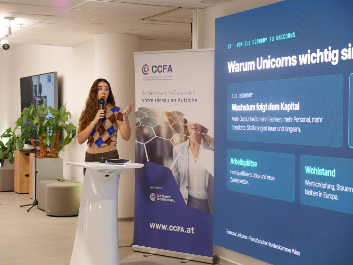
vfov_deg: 21.0
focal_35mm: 70
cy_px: 132
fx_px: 714
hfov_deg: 27.8
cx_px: 176
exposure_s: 1/80
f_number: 2.8
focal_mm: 35
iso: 1000
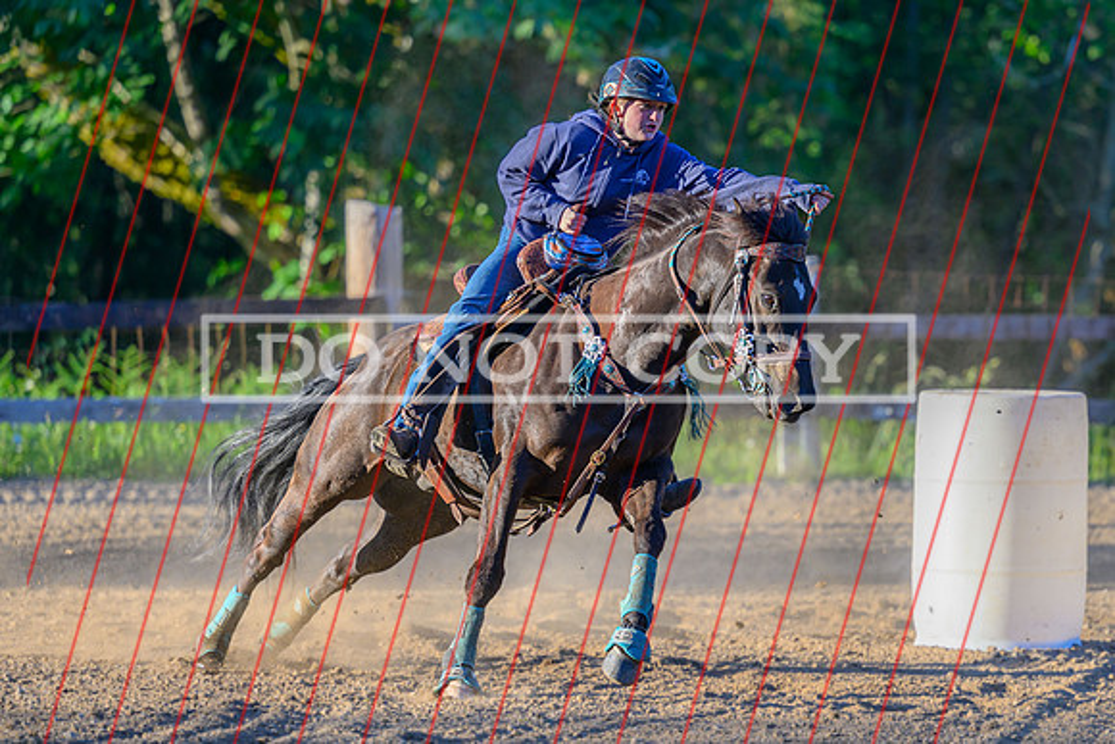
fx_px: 6722
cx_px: 626
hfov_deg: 9.5
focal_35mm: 217
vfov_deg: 6.3
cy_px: 438
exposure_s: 1/2500
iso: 720
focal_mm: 145
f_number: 2.8
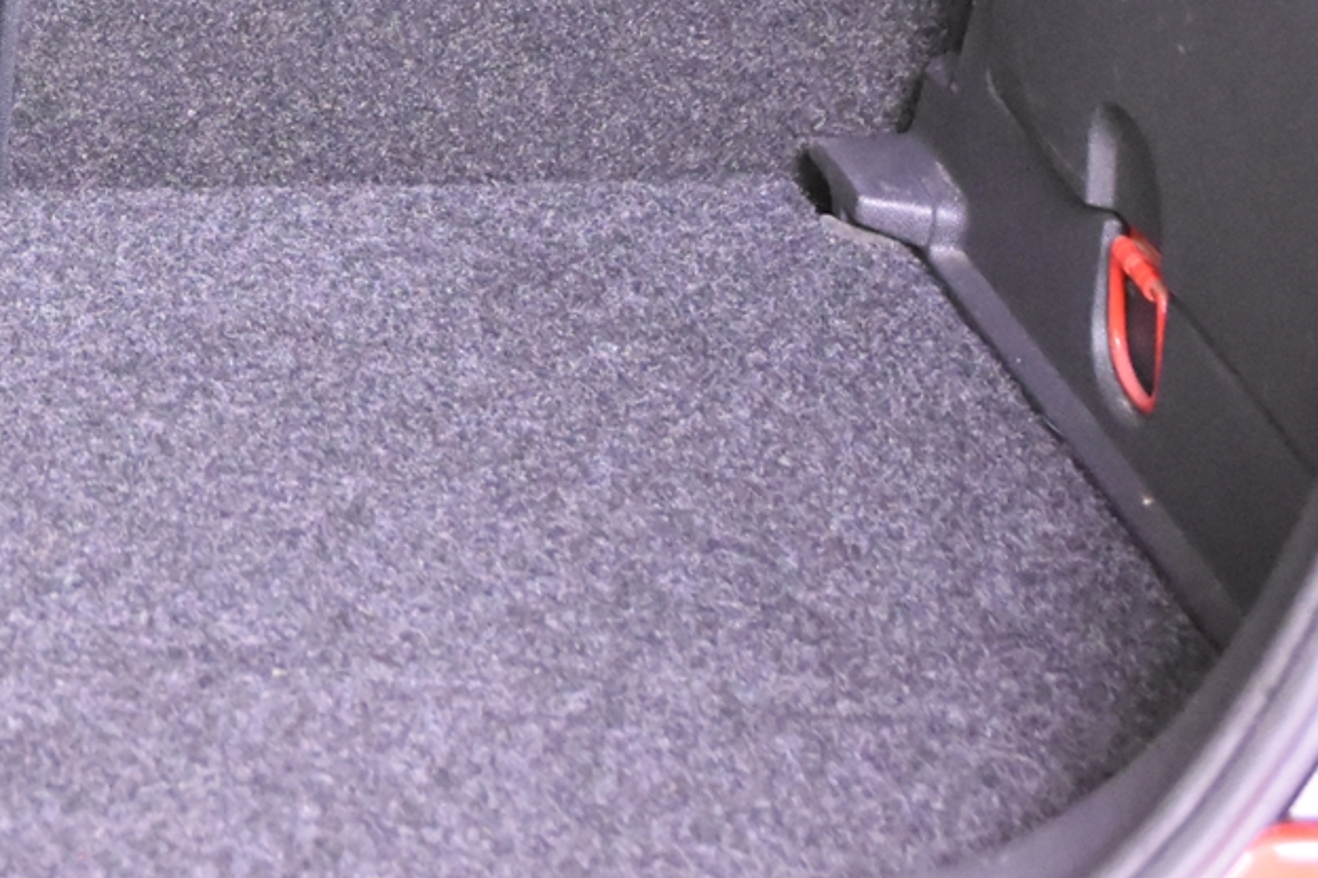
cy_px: -298
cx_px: -446
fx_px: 5747
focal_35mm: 157
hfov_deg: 12.6
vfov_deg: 8.6
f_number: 3.3
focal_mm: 34
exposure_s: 1/50
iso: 7200
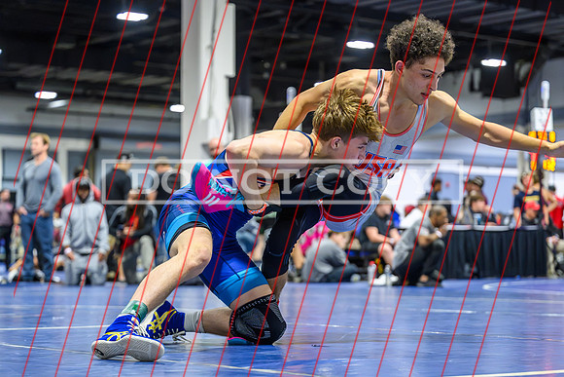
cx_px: 232
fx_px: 1353
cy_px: 215
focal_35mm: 86
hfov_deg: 23.5
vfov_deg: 15.8
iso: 5000
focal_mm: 70
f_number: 2.8
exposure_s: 1/800
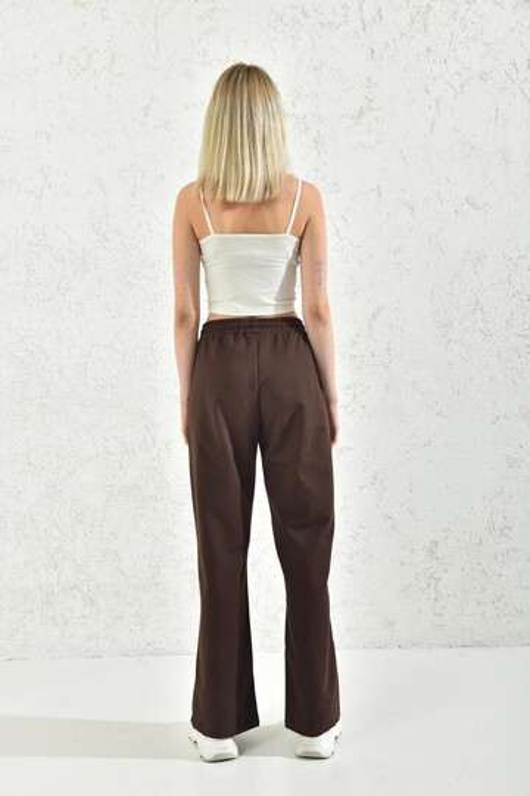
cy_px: 398
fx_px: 927
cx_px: 265
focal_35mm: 42
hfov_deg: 31.9
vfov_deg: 46.4
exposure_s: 1/160
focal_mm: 42
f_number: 7.1
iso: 100
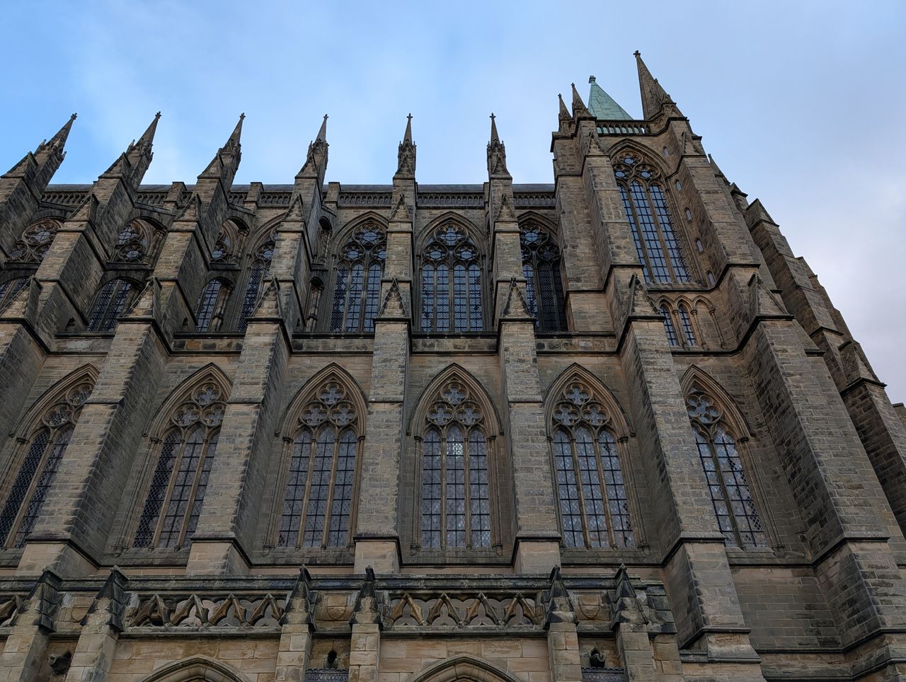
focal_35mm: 24
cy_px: 341
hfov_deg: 71.5
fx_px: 629
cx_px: 453
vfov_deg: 56.9
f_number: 1.68
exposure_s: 1/99.9
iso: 19
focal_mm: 6.9
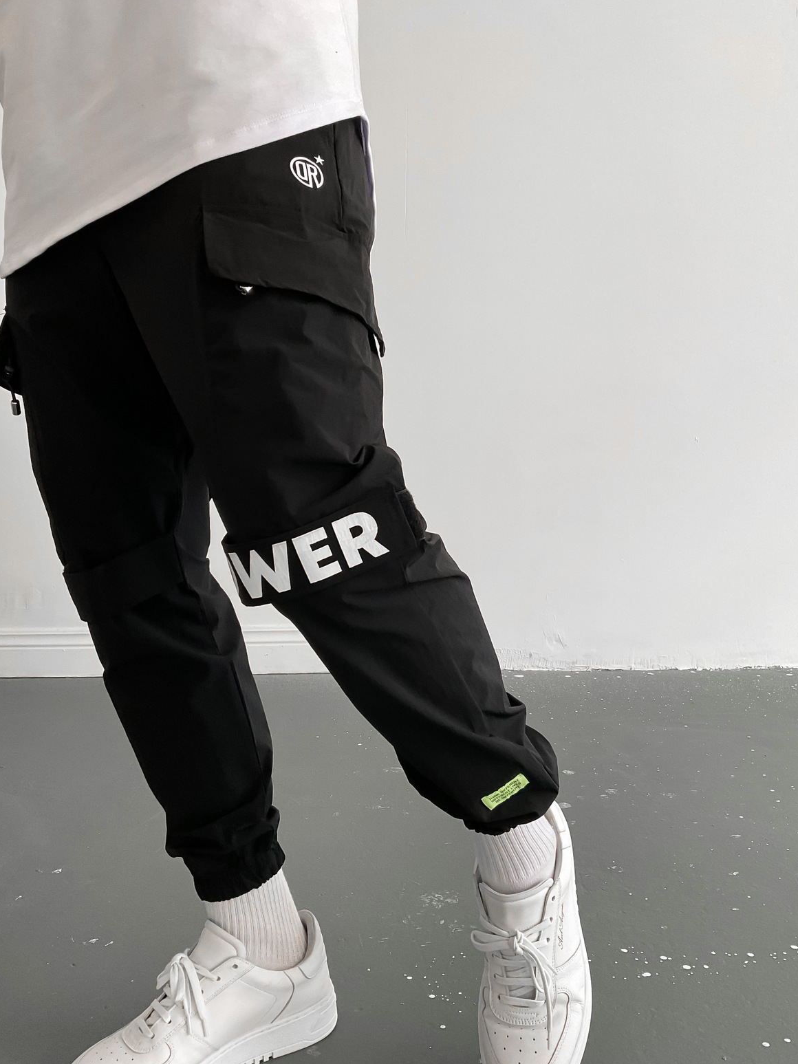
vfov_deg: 60.0
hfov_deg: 46.8
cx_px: 409
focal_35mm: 30
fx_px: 922
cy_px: 516
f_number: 1.8
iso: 64
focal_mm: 3
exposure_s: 1/110
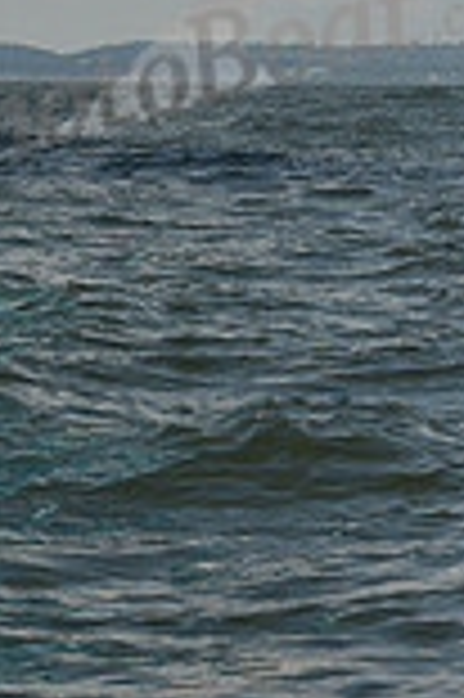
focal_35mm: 262
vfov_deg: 7.6
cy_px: -563
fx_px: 5076
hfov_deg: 5.2
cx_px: -327
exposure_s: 1/2000
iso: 320
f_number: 8
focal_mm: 70
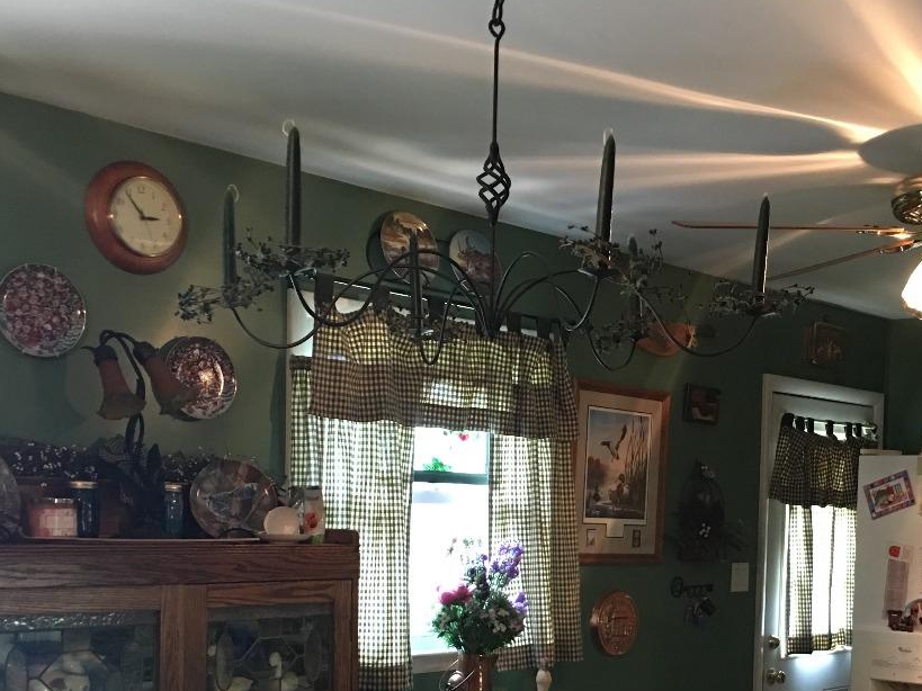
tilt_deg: -1.3
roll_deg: -1.4
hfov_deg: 36.9
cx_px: 647
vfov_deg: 27.8
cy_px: 576
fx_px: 1358
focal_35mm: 51
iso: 100
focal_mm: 4.15
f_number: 2.2
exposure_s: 1/15
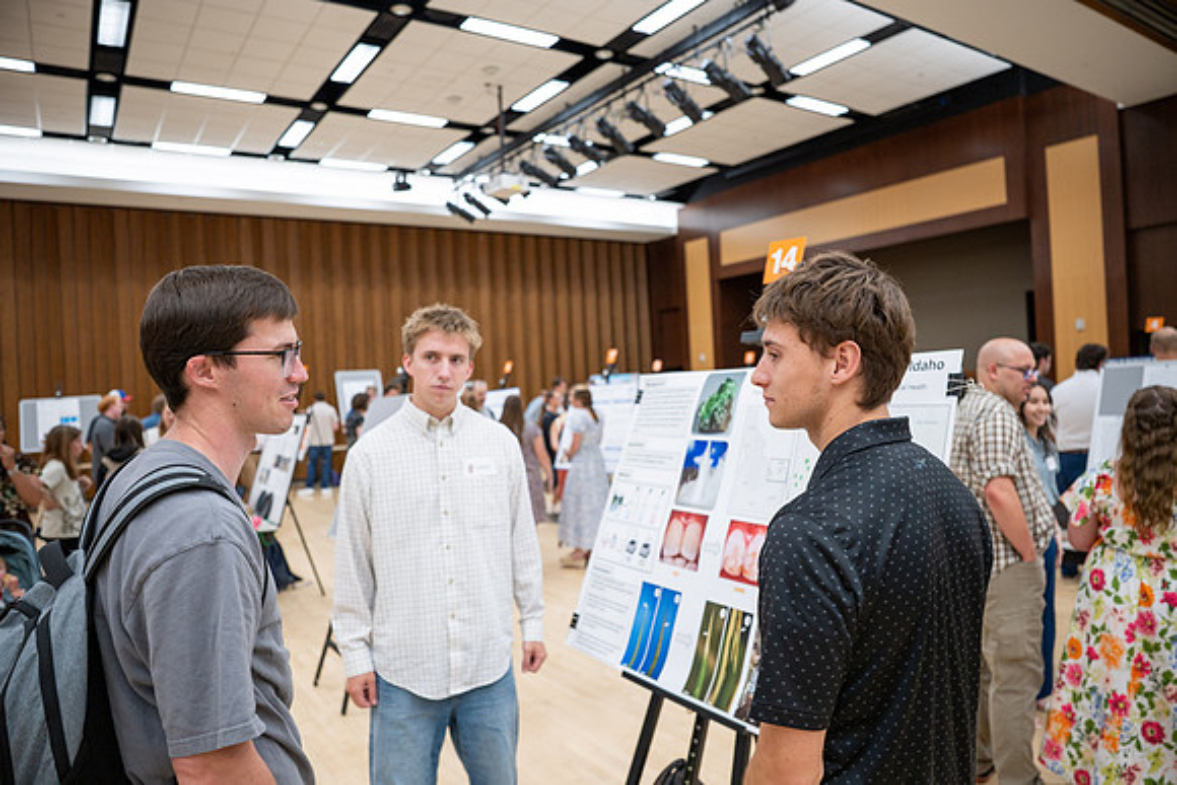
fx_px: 785
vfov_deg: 53.2
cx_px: 588
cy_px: 392
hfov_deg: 73.7
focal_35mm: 24
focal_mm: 24
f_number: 2.8
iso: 720
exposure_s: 1/160
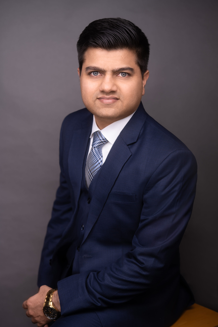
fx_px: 454
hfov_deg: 27.0
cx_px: 109
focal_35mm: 50
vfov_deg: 39.6
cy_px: 164
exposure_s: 1/160
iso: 50
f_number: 3.2
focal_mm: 50
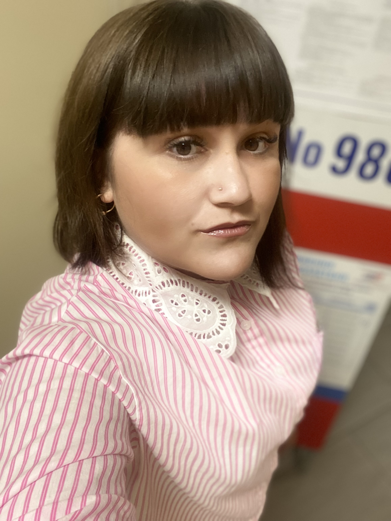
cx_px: 196
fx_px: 452
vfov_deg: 60.0
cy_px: 260
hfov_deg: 46.8
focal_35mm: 30
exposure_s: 1/33
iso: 250
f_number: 2.2
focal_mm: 2.71
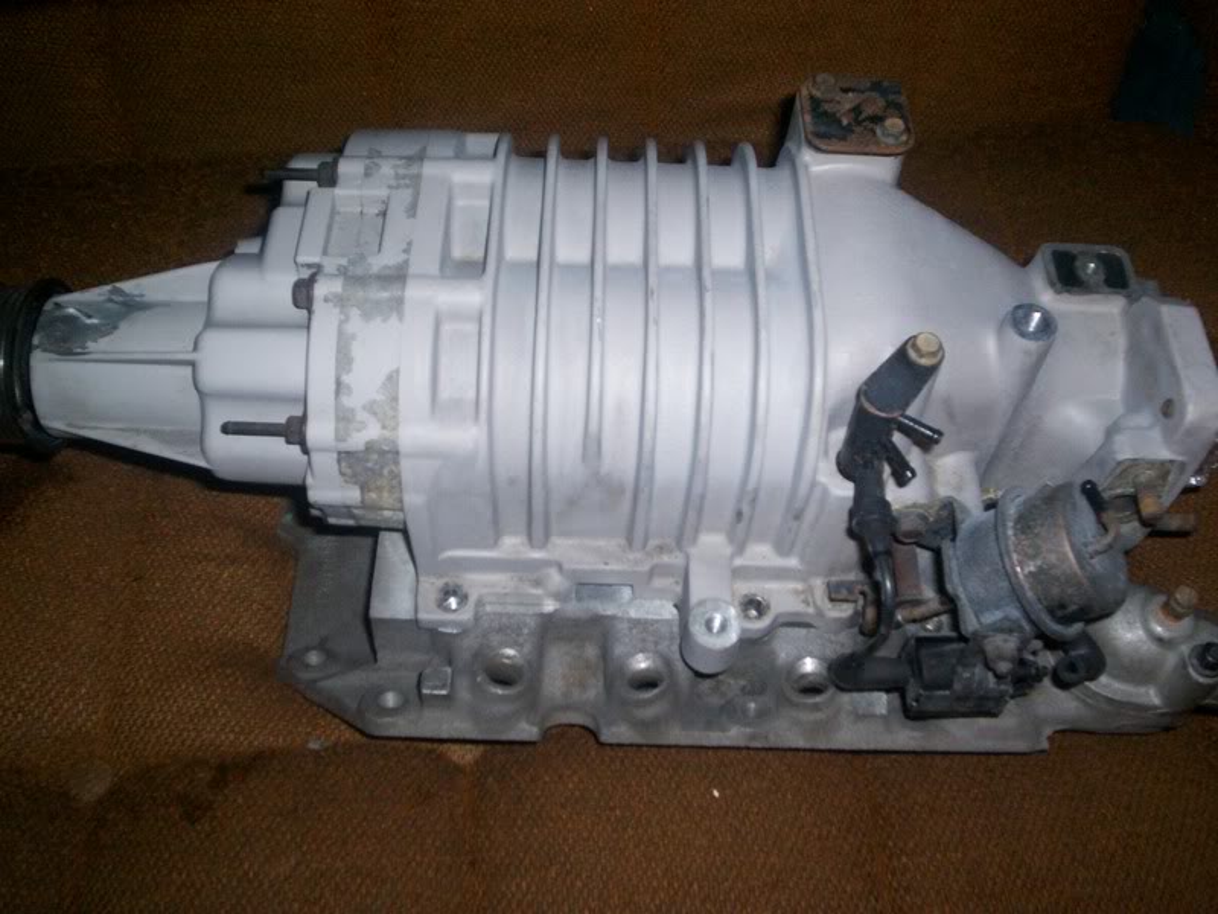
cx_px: 609
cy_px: 457
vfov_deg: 39.7
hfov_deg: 51.4
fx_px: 1267
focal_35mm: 36
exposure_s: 1/64
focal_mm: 5.9
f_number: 4.5
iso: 140
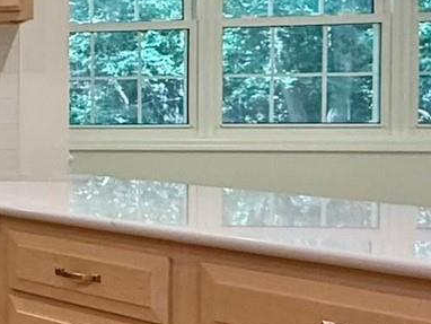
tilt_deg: -2.5
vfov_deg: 19.6
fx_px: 934
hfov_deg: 18.6
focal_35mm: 75
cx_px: -390
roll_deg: +0.7
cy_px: 114
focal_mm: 2.22
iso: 200
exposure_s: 1/120
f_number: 2.2
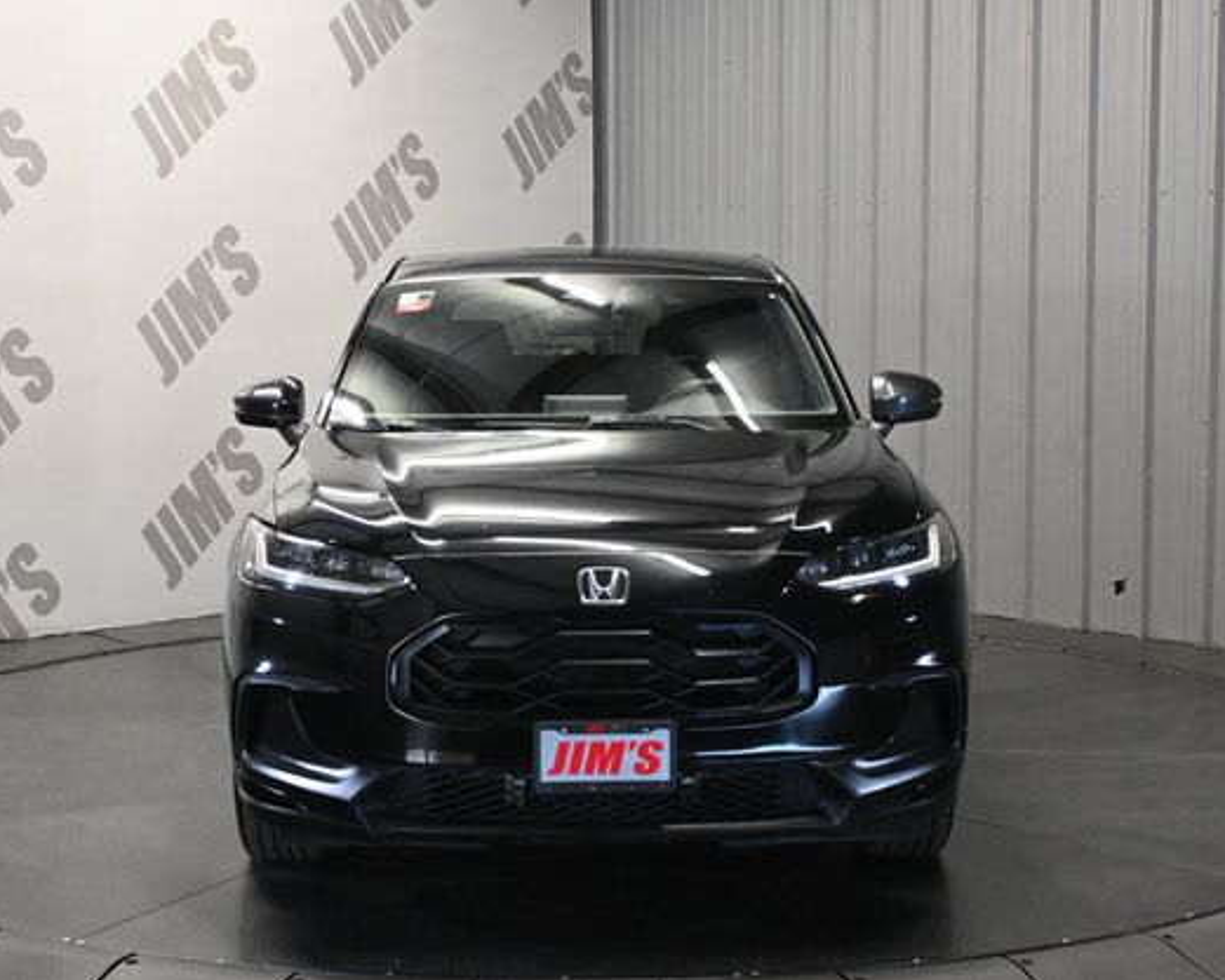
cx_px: 593
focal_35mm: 54
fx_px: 1969
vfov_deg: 28.0
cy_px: 495
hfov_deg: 34.6
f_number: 5
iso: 5600
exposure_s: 1/60
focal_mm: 31.5
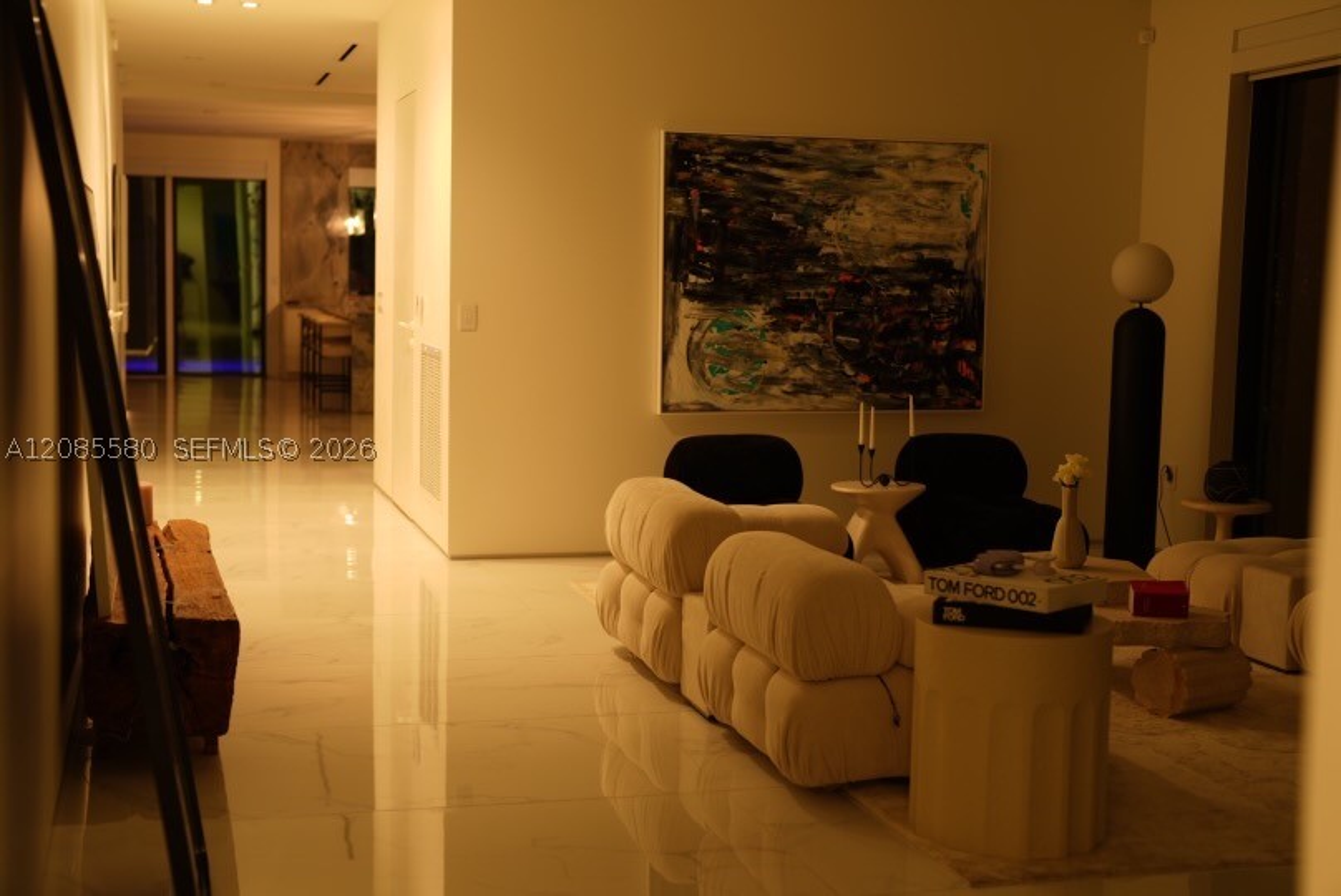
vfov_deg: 27.0
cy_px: 448
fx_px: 1864
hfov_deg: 39.6
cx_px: 670
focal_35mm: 50
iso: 64
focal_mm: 50
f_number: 2
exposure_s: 1/6
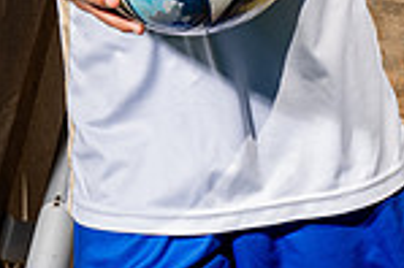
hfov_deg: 9.7
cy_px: -328
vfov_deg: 6.2
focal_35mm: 212
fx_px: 2376
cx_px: 141
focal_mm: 70
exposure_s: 1/250
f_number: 14
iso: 100
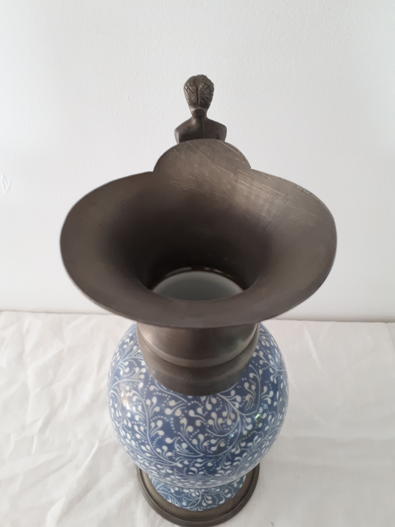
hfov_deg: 51.4
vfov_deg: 65.3
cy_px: 264
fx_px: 411
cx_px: 198
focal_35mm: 27
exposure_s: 1/17
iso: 200
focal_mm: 3.6
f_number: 1.9
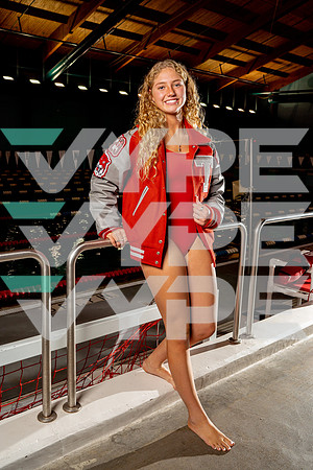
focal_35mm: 35
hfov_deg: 37.9
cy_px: 235
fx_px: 456
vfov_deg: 54.4
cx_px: 156
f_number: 6.3
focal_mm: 35
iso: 200
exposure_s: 1/250
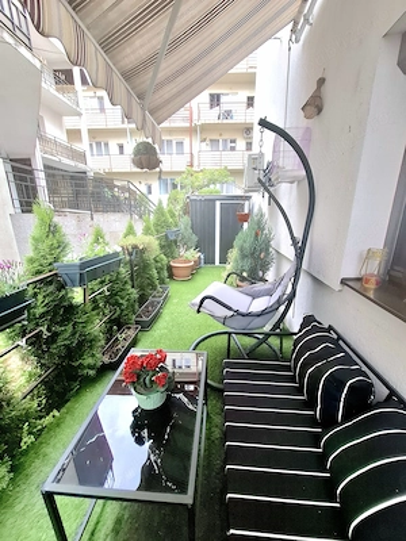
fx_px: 203
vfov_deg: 106.2
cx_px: 203
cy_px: 270
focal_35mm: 13
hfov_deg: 89.9
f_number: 2.2
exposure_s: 1/50
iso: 40
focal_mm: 1.74
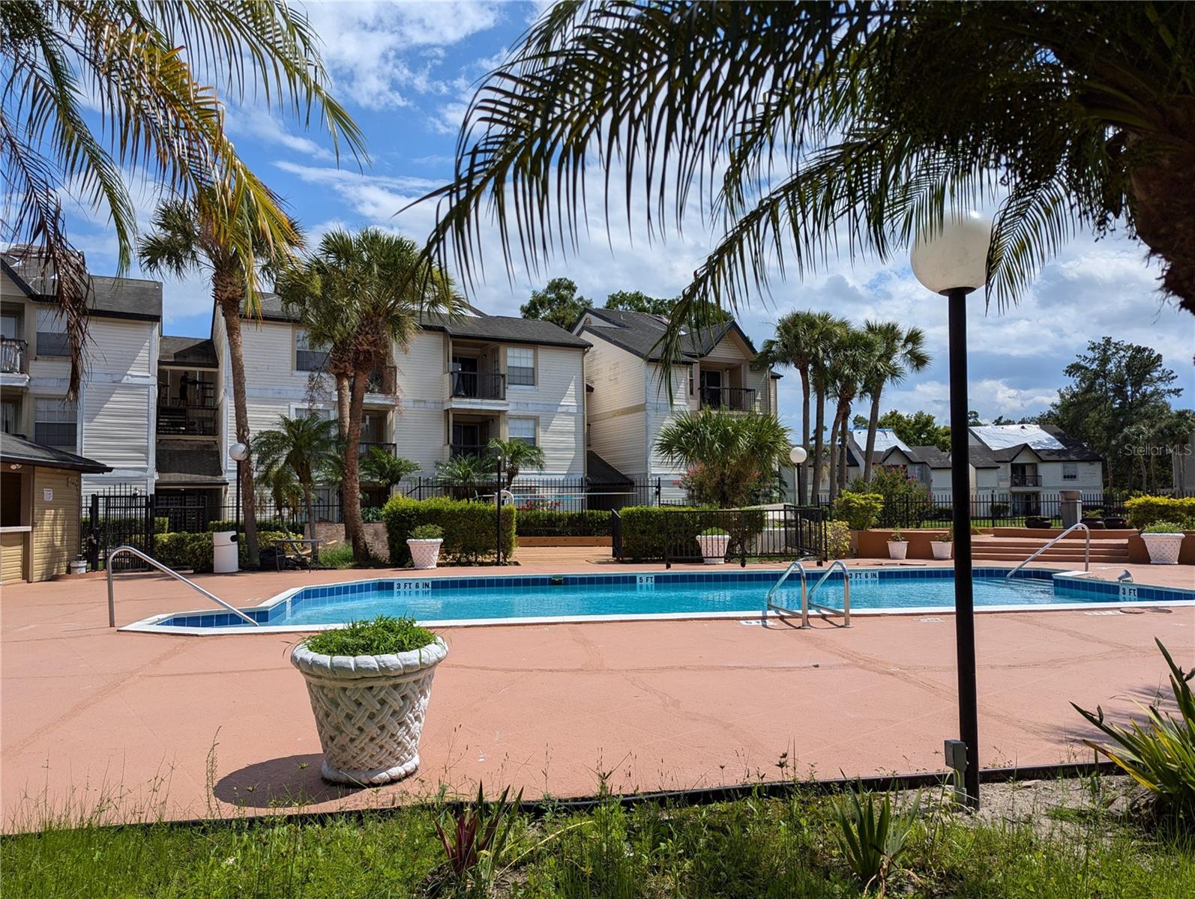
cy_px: 450
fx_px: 830
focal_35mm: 24
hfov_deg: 71.5
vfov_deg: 56.9
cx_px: 598
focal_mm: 6.81
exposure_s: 1/3906
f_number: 1.85
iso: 46
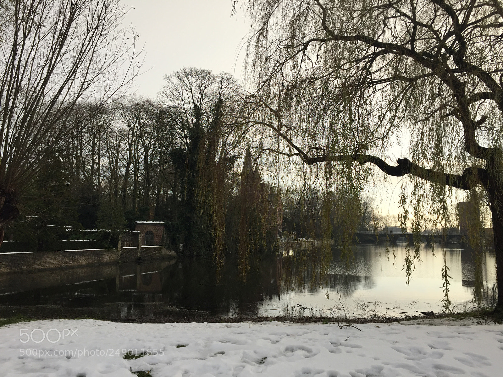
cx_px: 252
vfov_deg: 48.2
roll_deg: +1.4
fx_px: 421
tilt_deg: +6.5
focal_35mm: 29
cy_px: 188
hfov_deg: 61.7
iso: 32
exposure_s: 1/1199
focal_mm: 4.15
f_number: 2.2
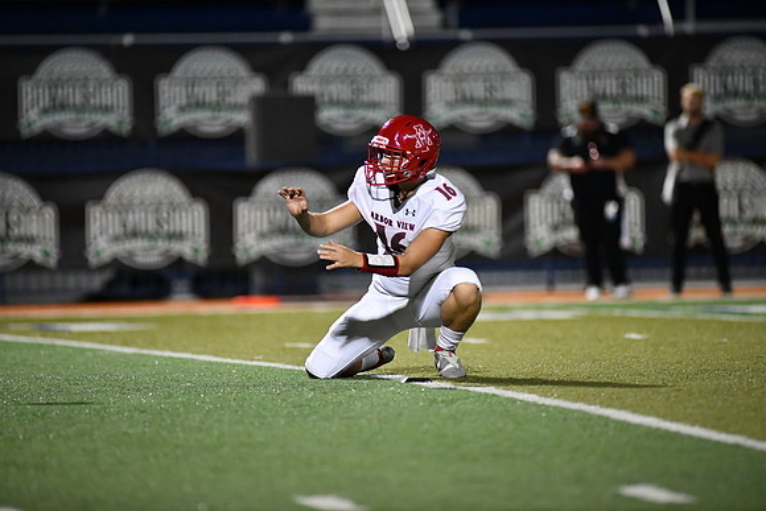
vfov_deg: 4.6
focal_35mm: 300
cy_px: 256
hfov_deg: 6.9
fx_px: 6385
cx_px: 383
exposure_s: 1/1000
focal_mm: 300
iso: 3600
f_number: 2.8
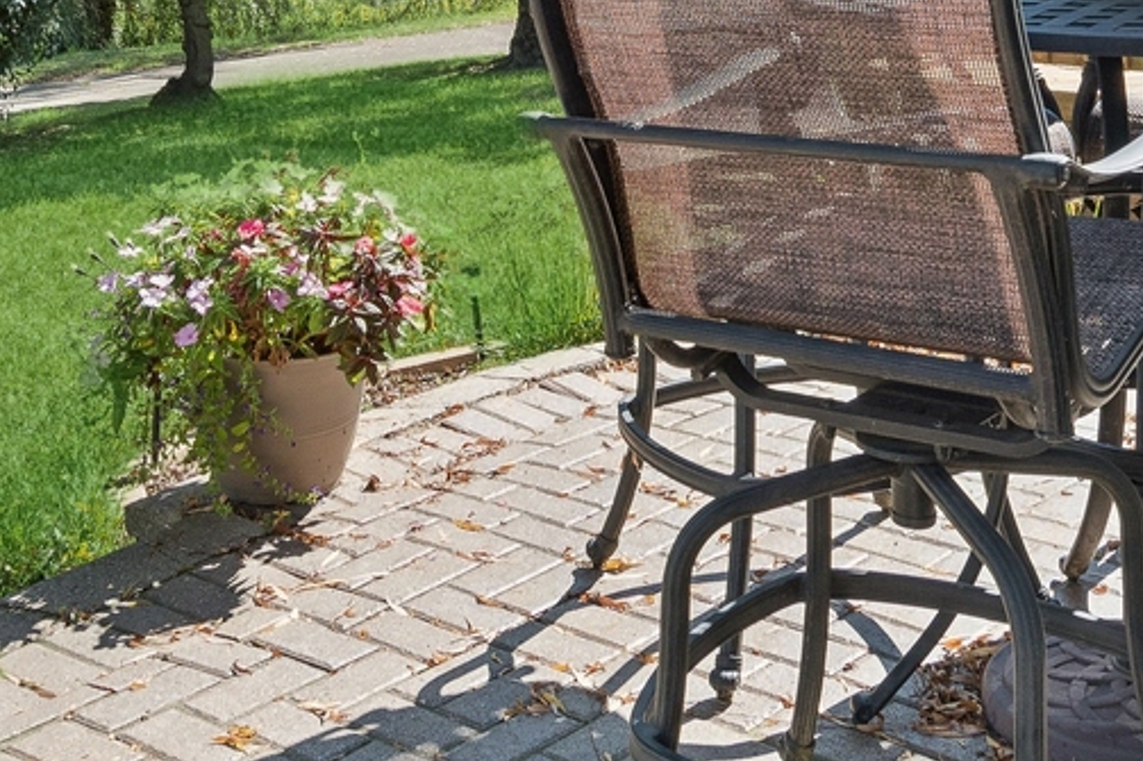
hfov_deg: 34.4
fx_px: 1841
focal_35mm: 58
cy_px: -175
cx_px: 673
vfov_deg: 21.5
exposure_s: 1/200
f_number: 8
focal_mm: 12
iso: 250
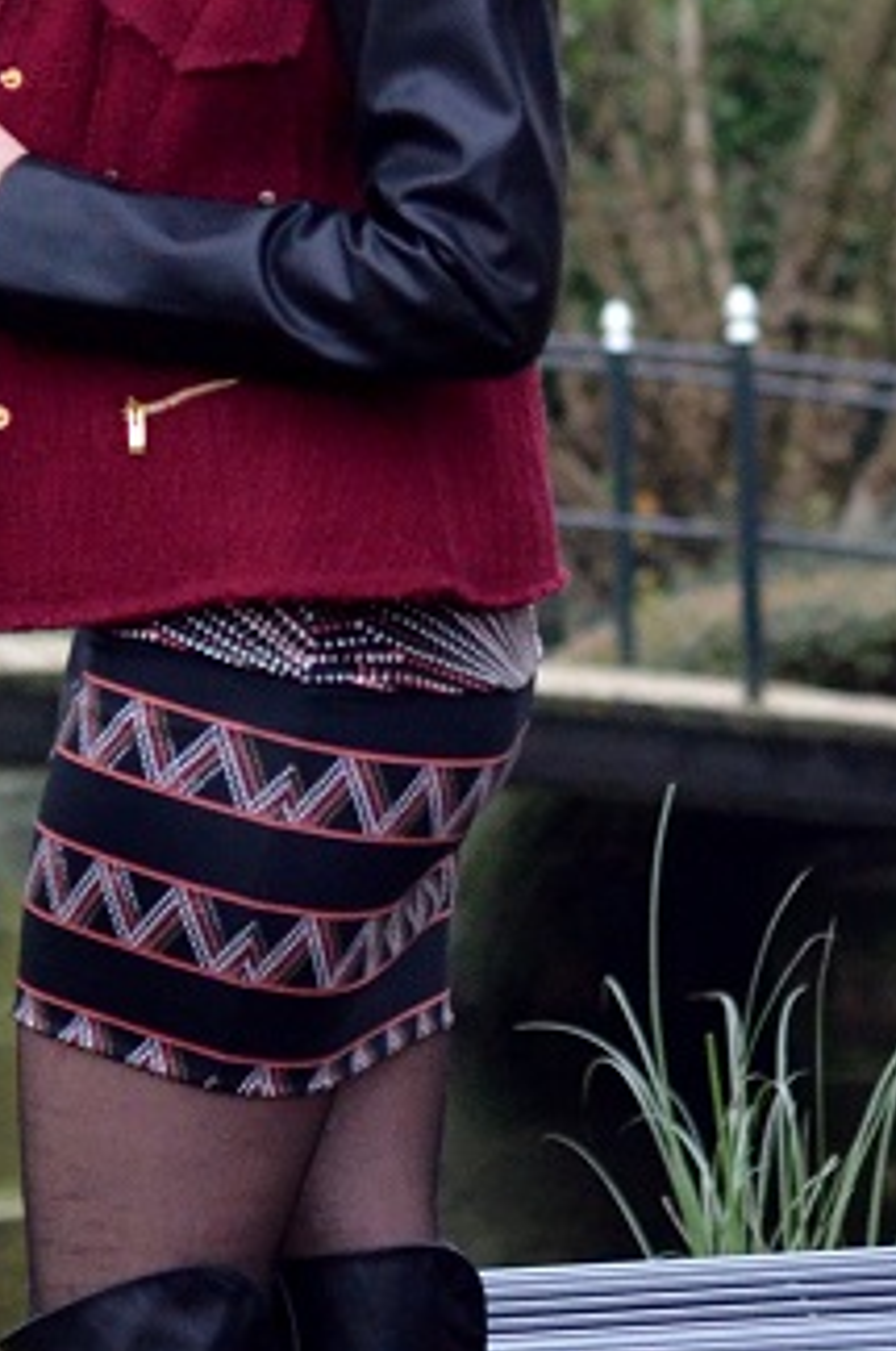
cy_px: 477
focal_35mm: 231
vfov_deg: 8.9
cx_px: 292
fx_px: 8651
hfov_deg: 5.9
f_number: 3.2
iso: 2000
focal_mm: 50
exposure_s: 1/800
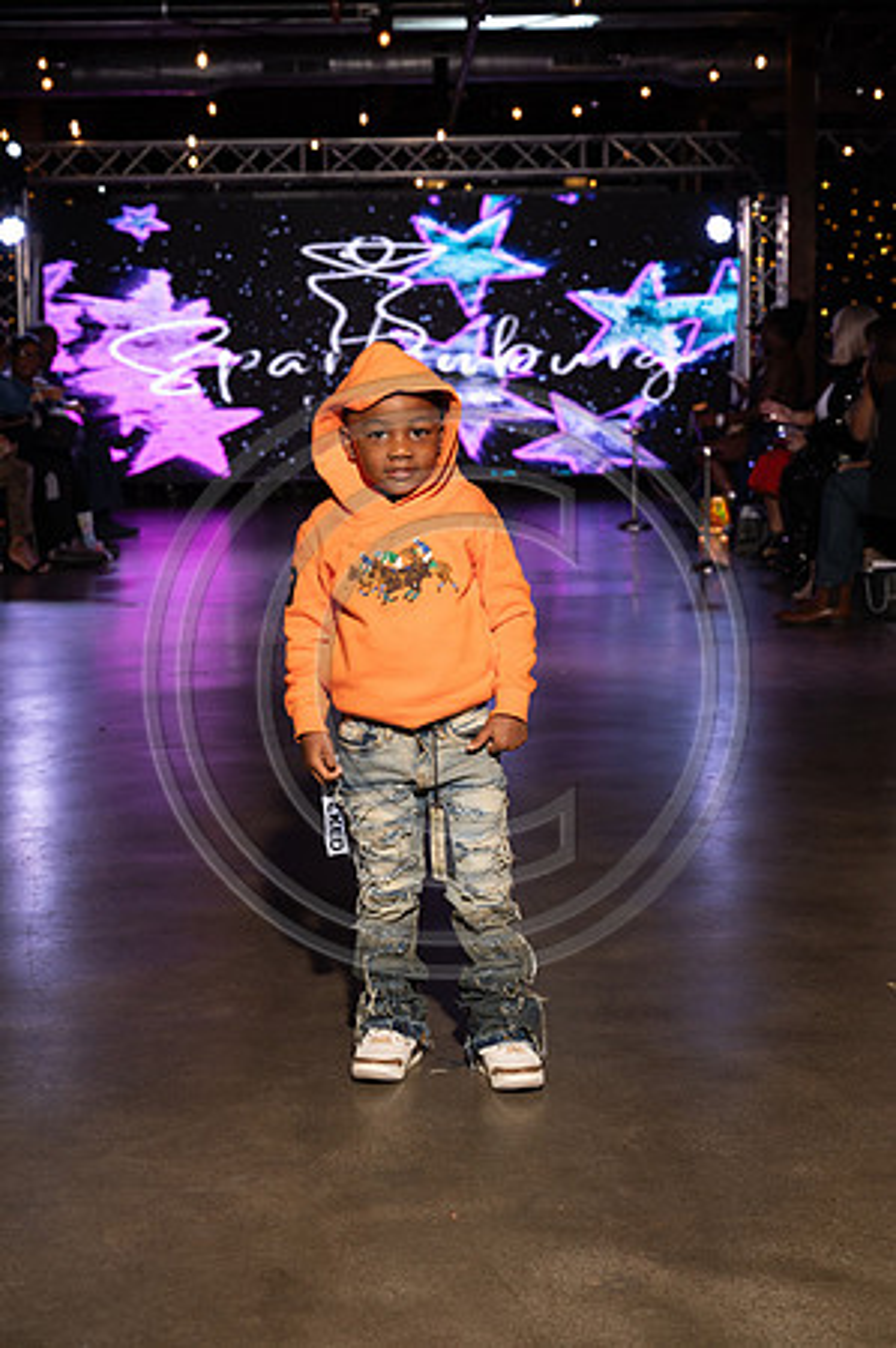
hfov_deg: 20.0
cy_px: 674
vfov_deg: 29.7
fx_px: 2544
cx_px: 448
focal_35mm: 68
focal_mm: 68
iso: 1250
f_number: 6.3
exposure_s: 1/200
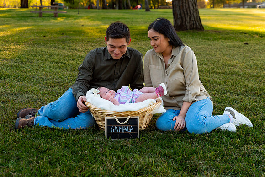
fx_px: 515
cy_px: 88
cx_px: 132
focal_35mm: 70
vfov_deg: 19.5
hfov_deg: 28.8
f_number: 5.6
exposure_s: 1/320
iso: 200
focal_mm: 70
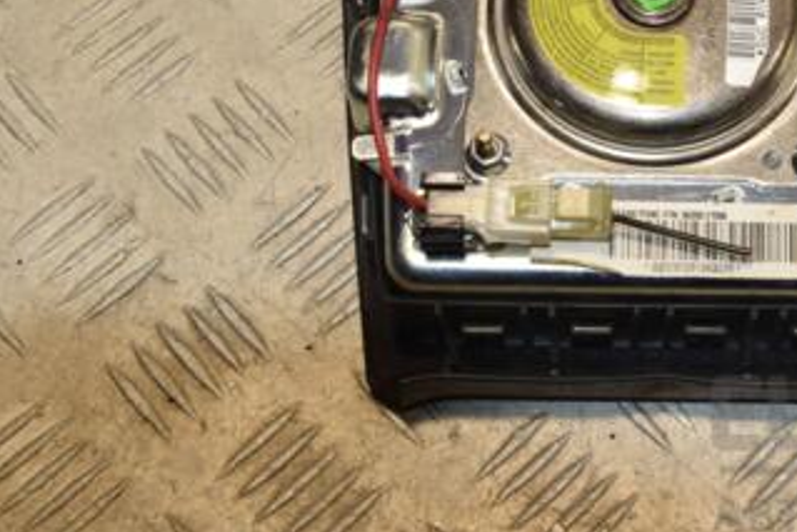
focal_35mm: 79
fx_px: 1750
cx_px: 665
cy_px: 80
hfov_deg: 25.1
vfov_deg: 17.1
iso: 800
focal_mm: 28
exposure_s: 1/200
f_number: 10
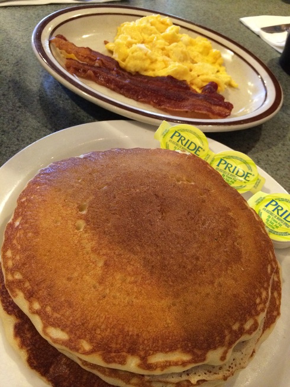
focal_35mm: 30
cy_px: 194
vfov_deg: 60.0
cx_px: 145
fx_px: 335
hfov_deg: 46.8
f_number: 2.2
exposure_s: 1/30
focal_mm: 4.12
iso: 320
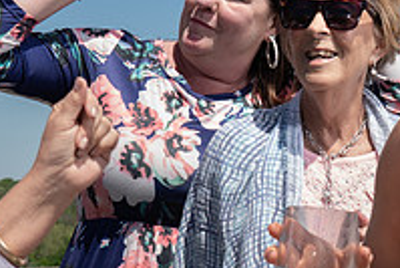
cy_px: 212
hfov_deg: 15.2
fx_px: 1490
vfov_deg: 10.2
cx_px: 325
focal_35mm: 134
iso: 50
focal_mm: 35
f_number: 7.1
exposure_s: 1/250
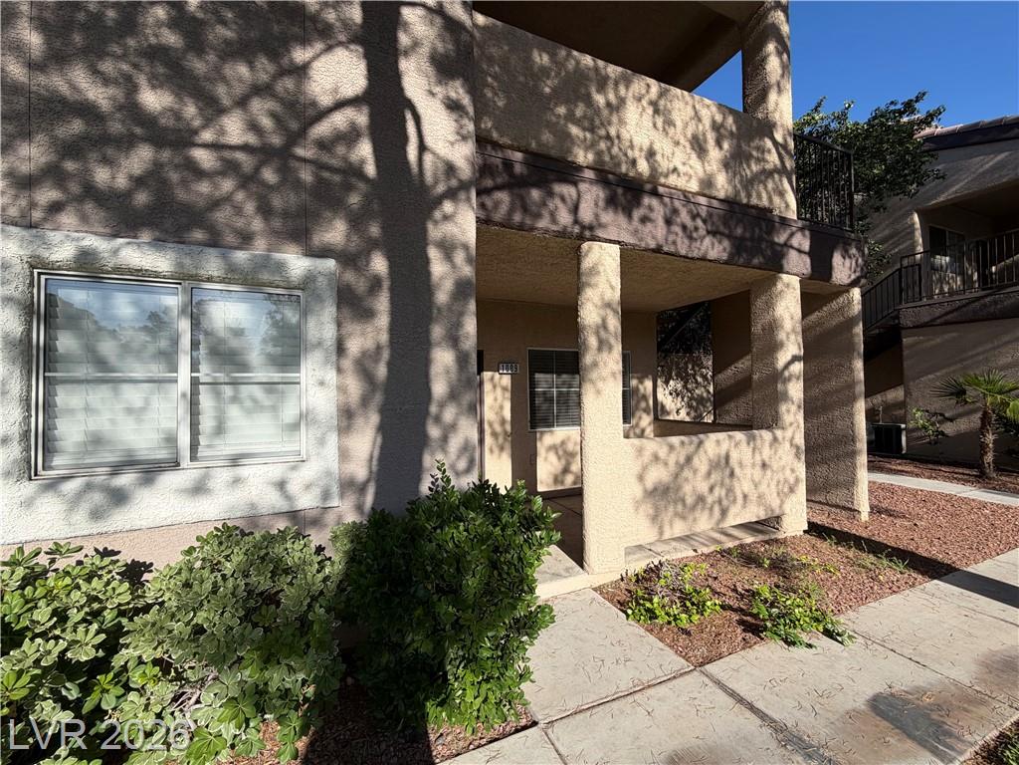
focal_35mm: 14
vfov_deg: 85.7
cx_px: 510
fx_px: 412
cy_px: 382
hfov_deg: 102.1
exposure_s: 1/770
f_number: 2.2
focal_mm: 2.22
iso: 25
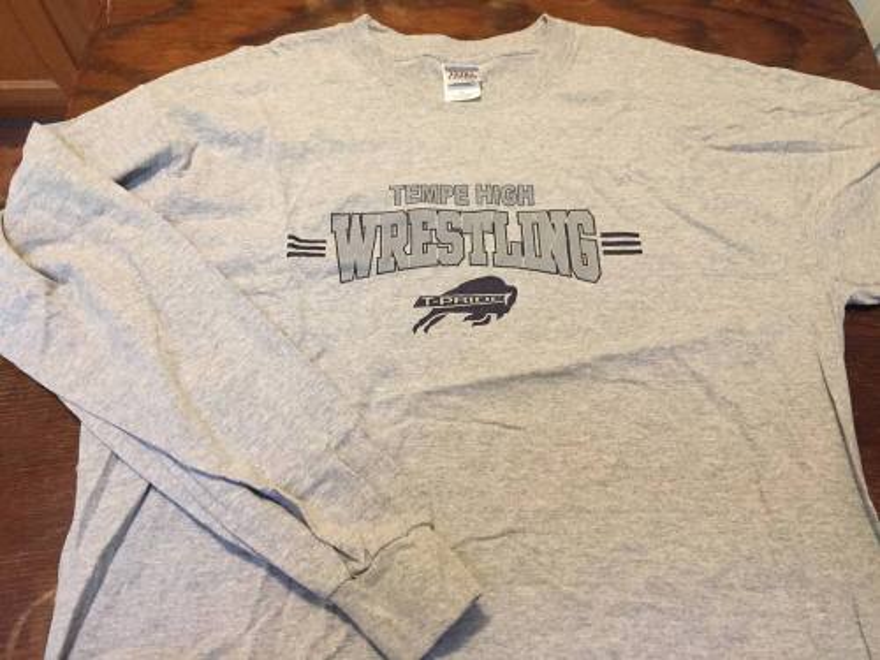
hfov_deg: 61.7
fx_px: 737
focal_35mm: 29
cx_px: 440
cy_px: 330
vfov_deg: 48.2
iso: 200
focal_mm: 4.15
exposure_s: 1/30
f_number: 2.2
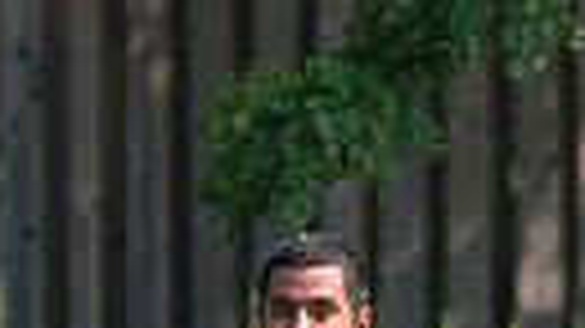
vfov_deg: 0.5
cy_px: 823
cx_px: -138
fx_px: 35895
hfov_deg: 0.9
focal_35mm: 2315
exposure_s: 1/4000
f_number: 3.2
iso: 400
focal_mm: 200
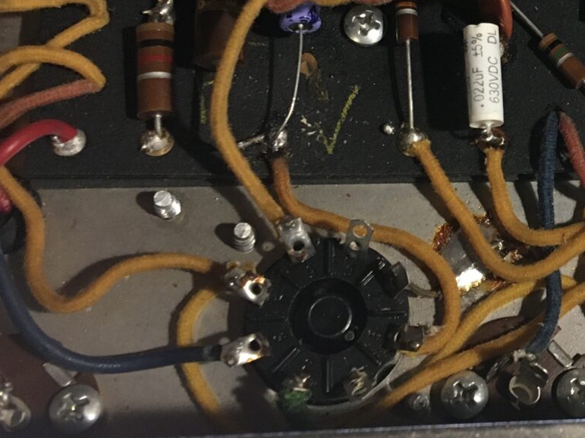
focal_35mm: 77
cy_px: 48
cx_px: 614
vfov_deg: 18.8
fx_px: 1301
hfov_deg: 24.0
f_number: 2.2
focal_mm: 4.15
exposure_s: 1/30
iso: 125
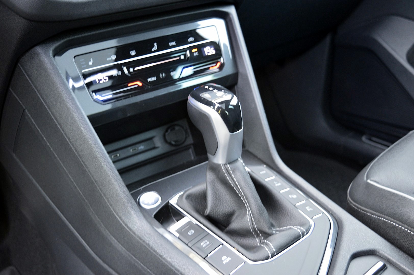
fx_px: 500
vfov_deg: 30.8
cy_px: 138
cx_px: 207
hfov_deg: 45.0
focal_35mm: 44
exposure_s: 1/15
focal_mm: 29
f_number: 4.2
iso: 800
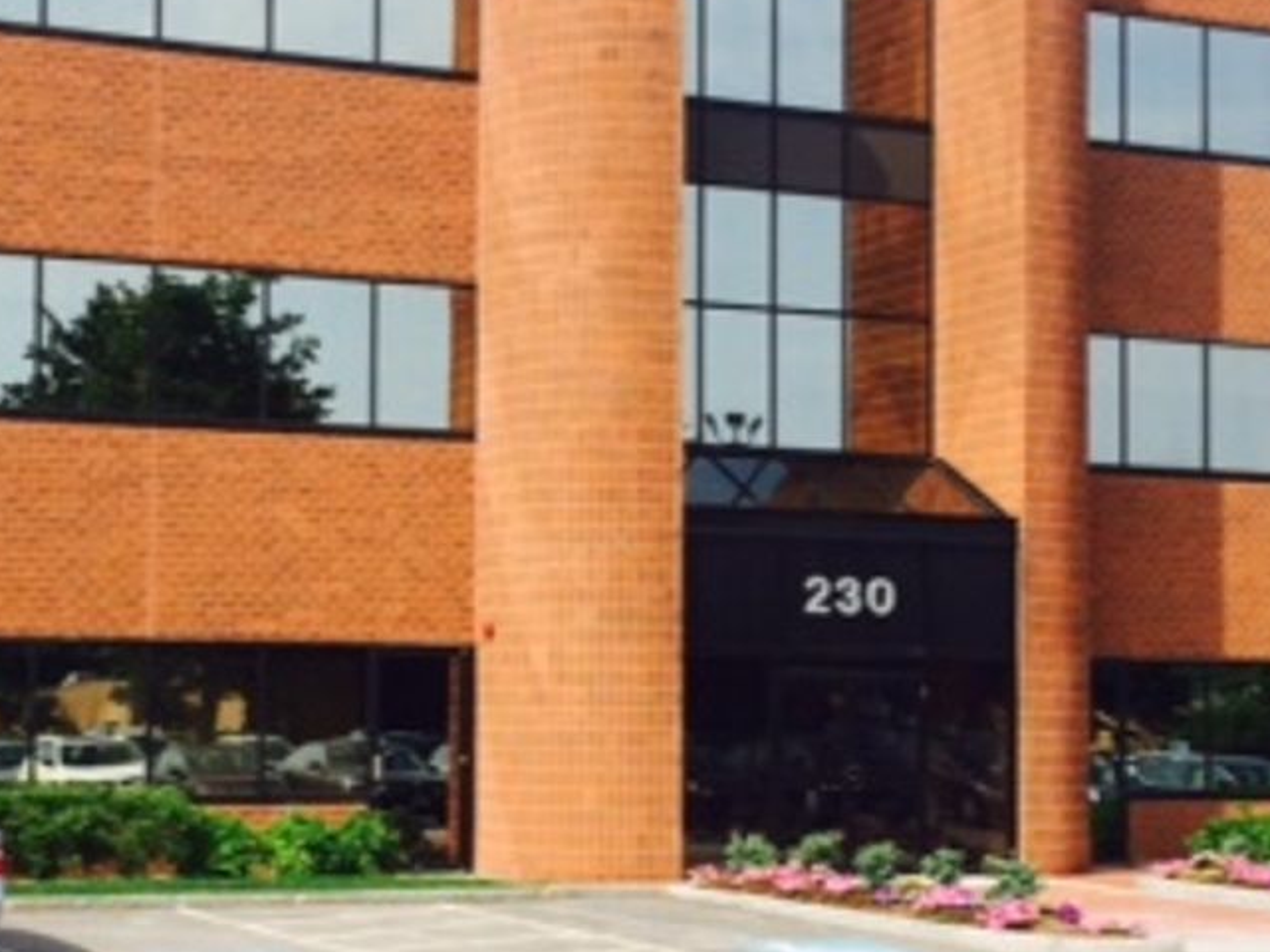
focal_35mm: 75
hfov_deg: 25.8
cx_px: 399
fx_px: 2752
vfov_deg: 19.6
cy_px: 591
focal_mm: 4.12
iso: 40
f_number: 2.2
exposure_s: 1/1866
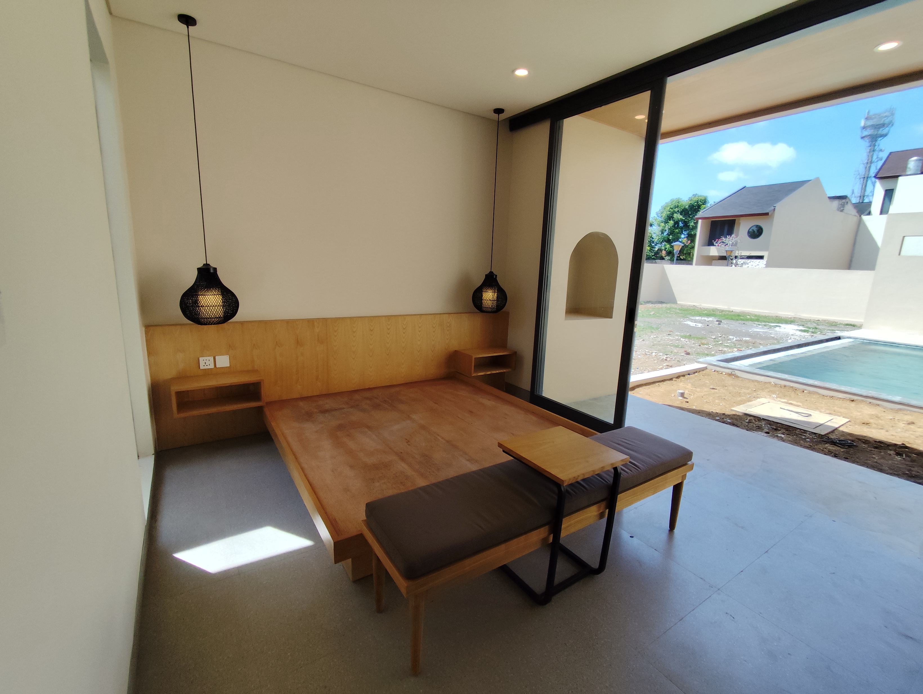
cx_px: 462
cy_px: 347
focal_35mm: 16
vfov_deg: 78.2
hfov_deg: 94.5
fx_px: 427
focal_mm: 1.65
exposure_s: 1/860
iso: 50
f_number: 2.2
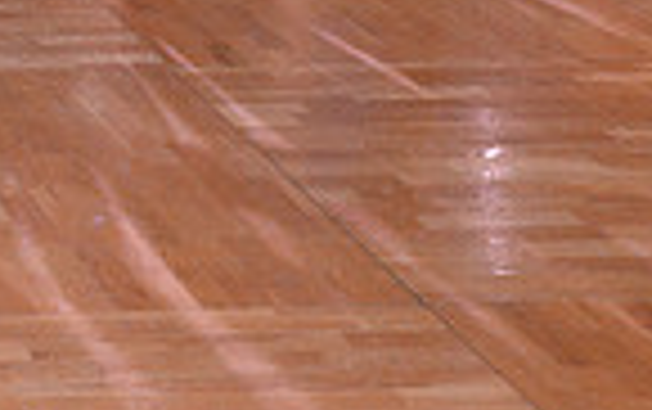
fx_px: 2455
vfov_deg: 9.1
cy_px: -354
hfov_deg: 13.6
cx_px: -508
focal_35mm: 138
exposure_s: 1/200
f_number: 6.3
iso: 2500
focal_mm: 34
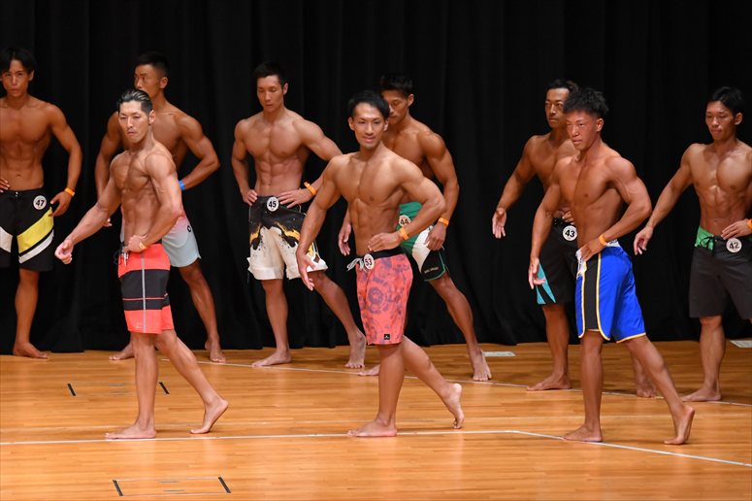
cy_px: 250
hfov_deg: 9.2
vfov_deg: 6.1
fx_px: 4698
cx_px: 376
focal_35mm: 225
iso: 4000
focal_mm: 150
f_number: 5.6
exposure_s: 1/400
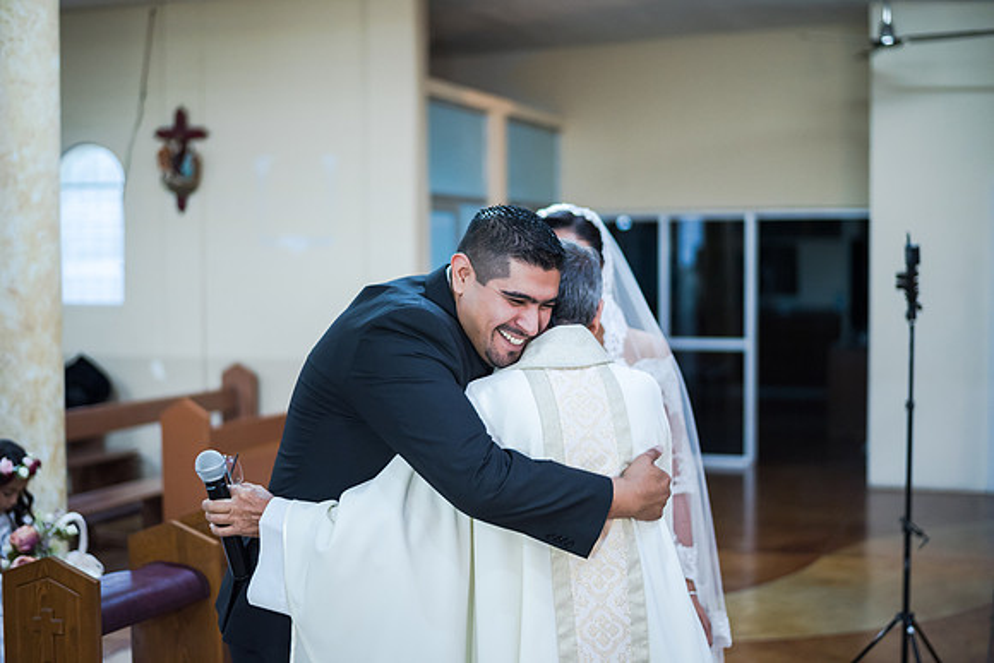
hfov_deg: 39.6
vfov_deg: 27.0
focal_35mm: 50
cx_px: 497
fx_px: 1381
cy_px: 332
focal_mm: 50
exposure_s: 1/160
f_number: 1.8
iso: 1600
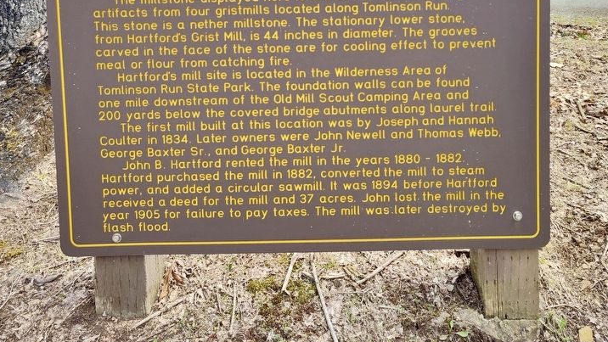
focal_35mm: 28
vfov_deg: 41.0
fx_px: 451
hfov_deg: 67.9
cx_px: 306
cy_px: 114
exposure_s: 1/442
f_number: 1.8
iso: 100
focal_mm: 5.56
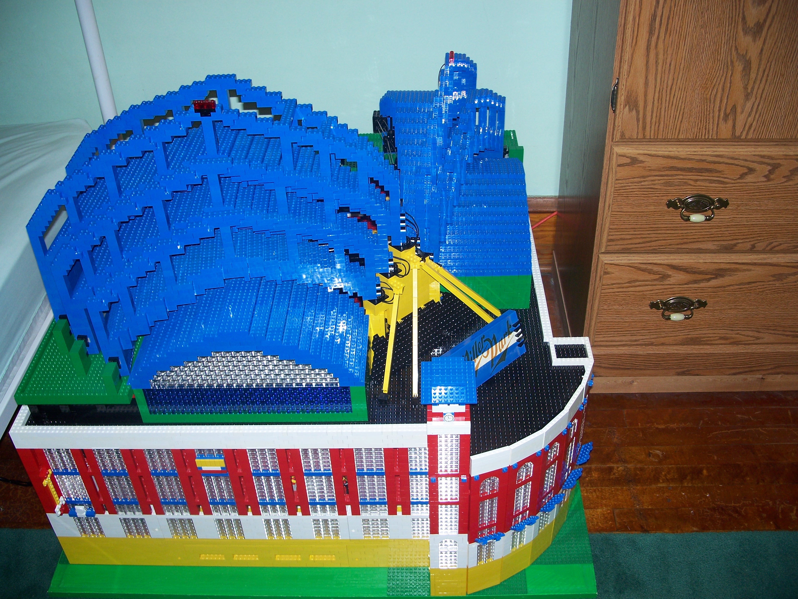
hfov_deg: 50.1
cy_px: 300
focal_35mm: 37
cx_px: 399
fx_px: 853
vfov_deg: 38.7
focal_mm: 7.8
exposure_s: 1/60
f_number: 2.8
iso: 125
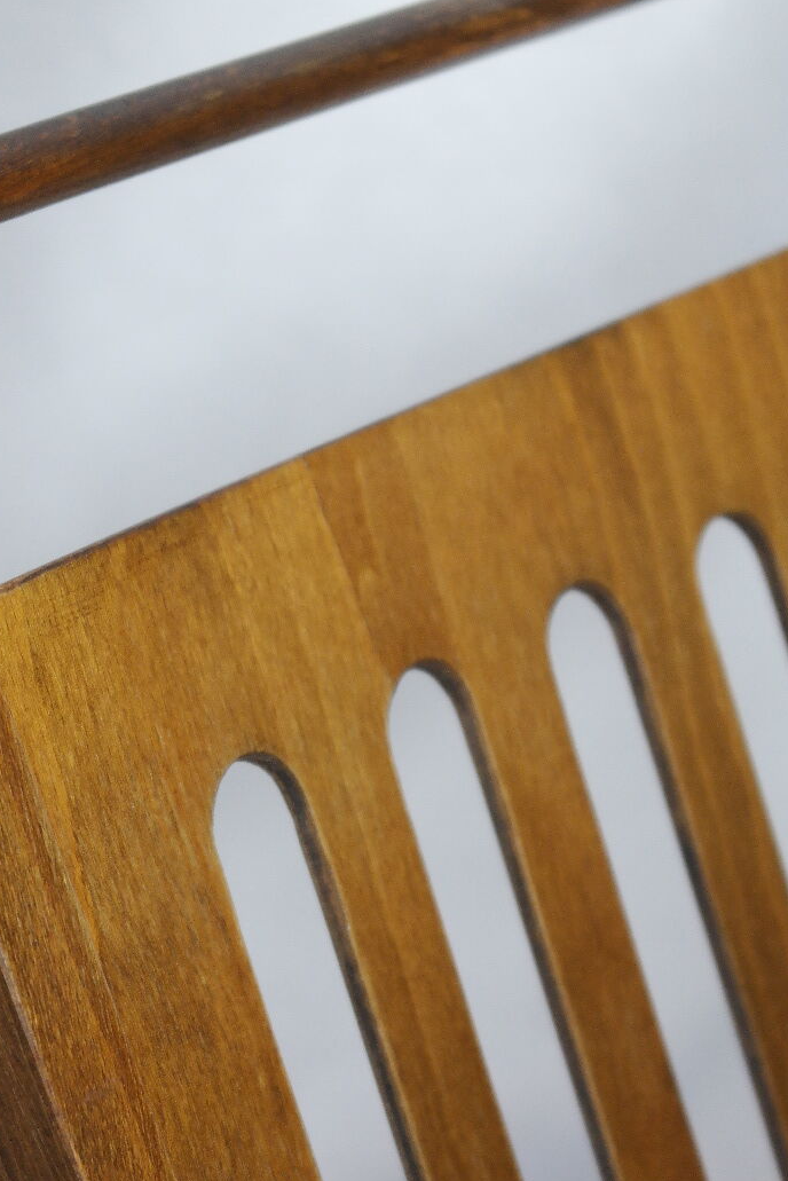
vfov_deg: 15.9
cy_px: 727
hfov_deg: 10.6
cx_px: 222
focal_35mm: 129
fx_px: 4232
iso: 800
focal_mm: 50
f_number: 5.6
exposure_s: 1/30
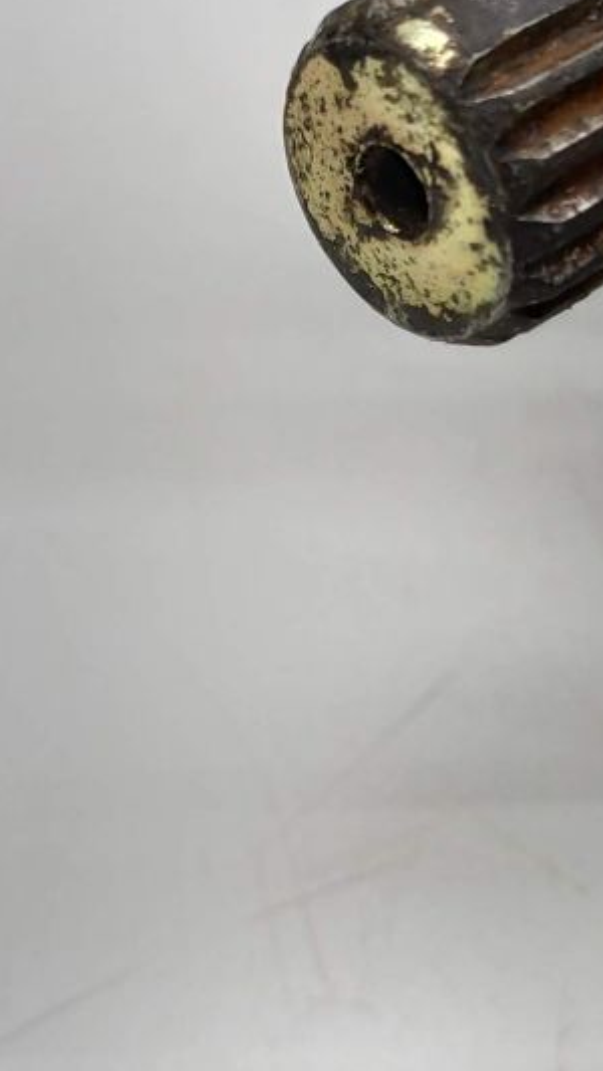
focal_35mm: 85
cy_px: 468
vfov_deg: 25.0
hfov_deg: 14.1
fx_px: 2415
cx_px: 511
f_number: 1.75
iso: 211
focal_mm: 4.77
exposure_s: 1/100
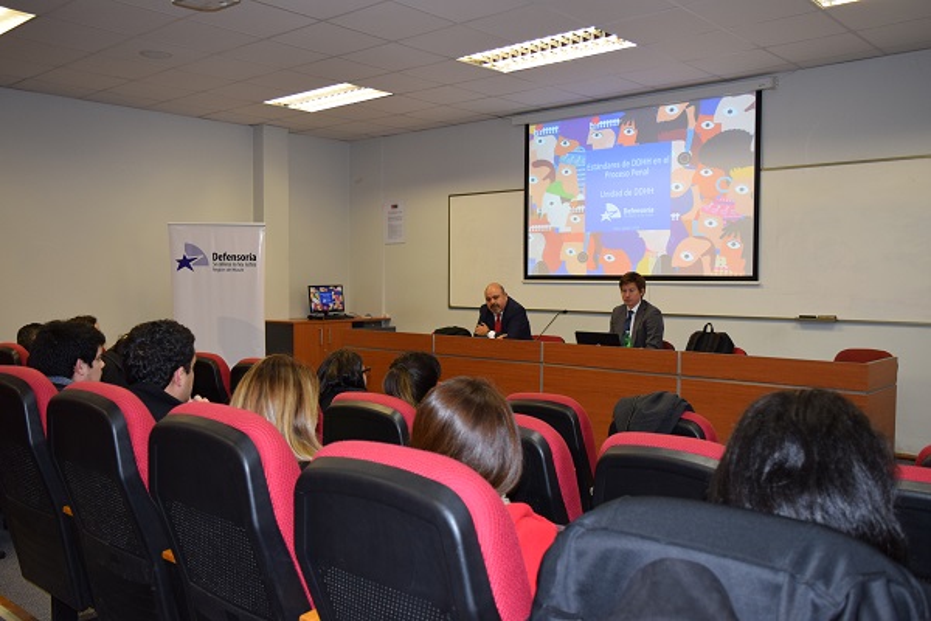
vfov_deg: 40.0
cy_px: 310
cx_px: 466
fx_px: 853
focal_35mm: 33
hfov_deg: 57.2
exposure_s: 1/80
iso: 800
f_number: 4.5
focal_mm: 22
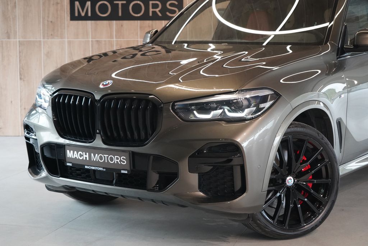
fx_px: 716
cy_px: 123
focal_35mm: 70
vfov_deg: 19.5
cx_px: 184
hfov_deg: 28.8
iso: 6400
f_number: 5.6
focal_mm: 70
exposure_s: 1/160
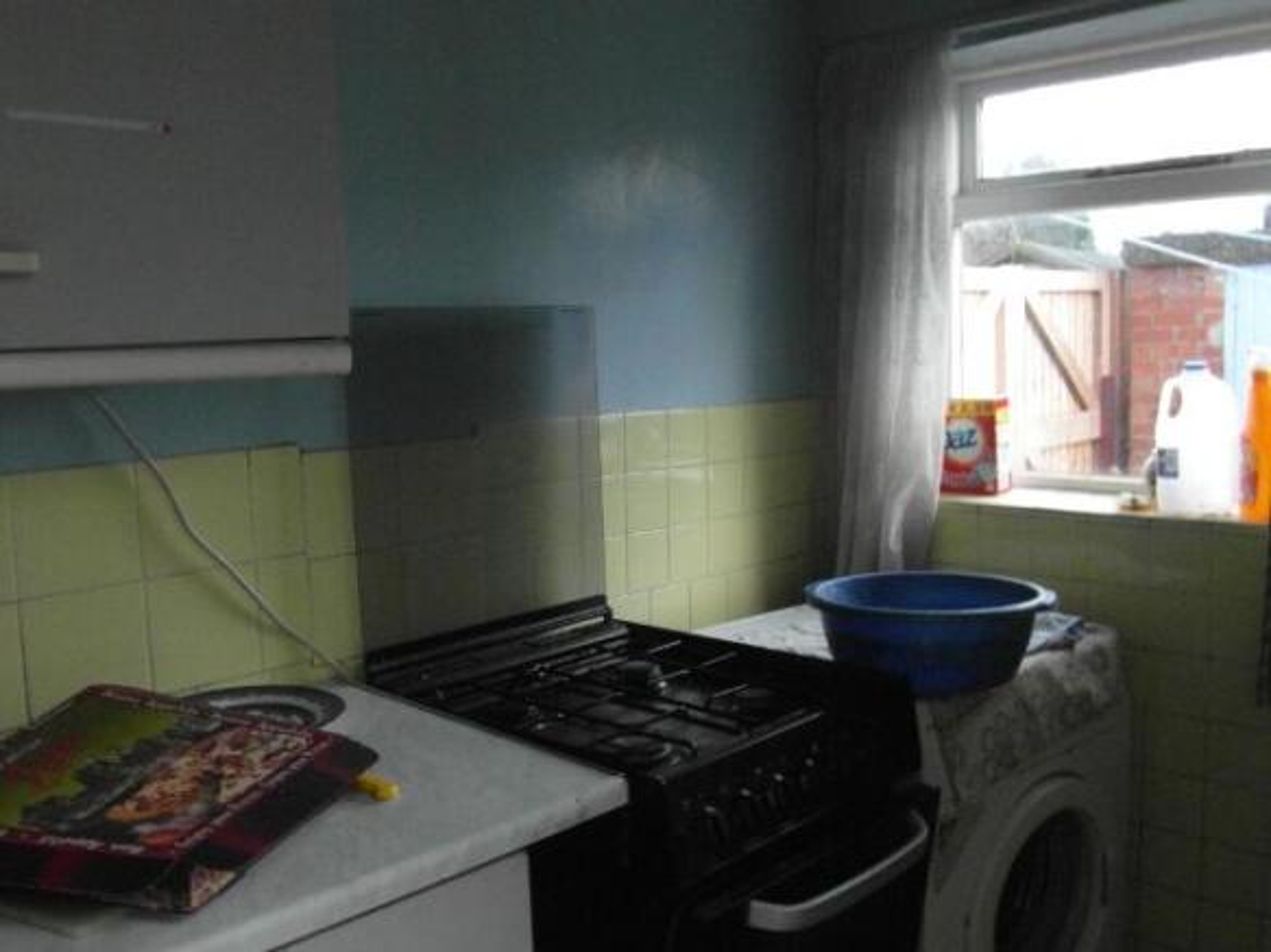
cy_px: 476
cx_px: 636
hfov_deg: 56.8
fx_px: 1175
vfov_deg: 44.1
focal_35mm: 32
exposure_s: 1/45
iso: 480
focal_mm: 5.3
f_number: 3.4
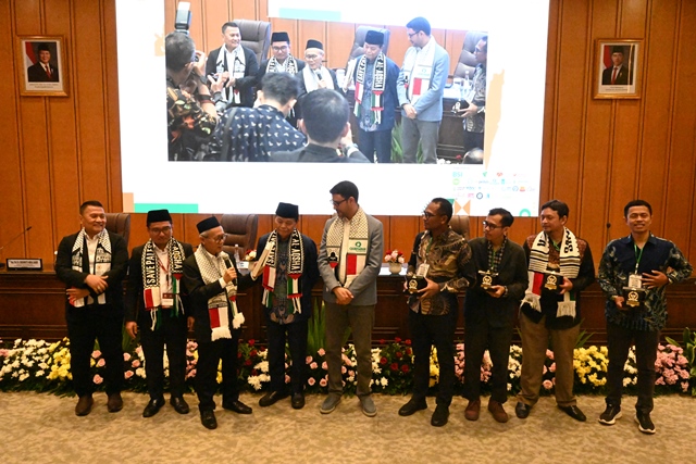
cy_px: 232
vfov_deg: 45.0
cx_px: 348
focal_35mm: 29
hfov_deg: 63.6
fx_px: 561
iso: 25600
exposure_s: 1/50
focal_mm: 29
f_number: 20
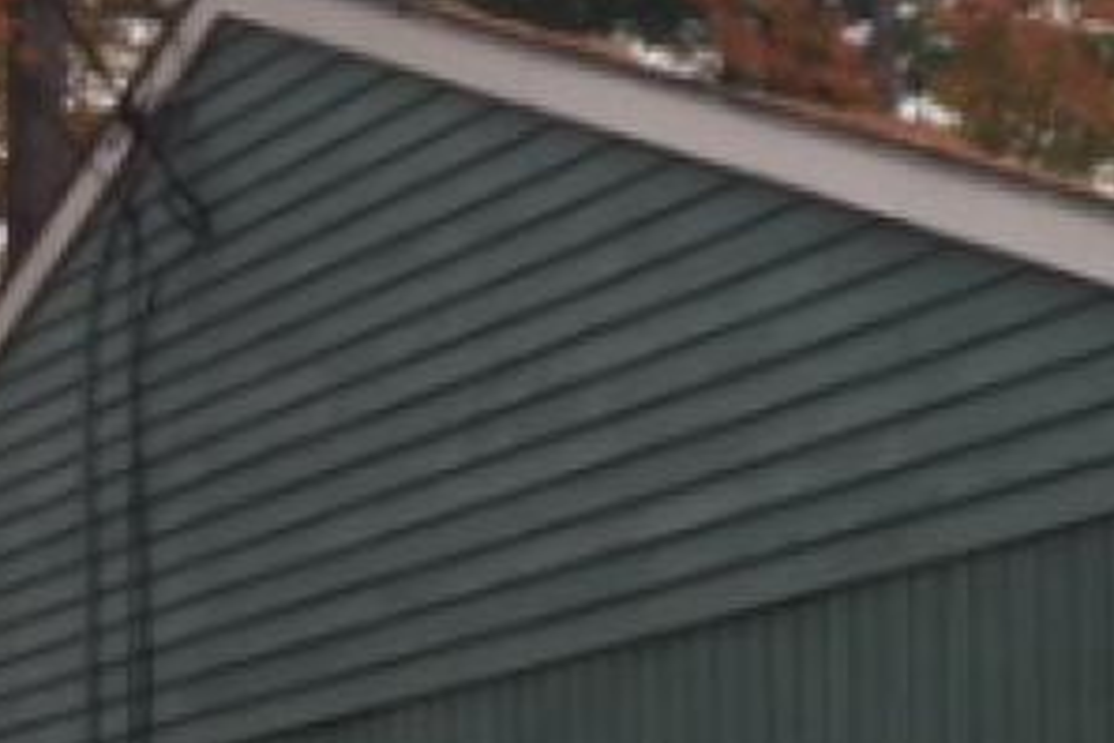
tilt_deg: +3.0
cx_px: 1478
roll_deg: +0.5
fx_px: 3218
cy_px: 1071
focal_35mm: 104
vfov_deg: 12.6
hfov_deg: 18.2
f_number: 2.2
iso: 32
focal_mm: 4.15
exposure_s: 1/482
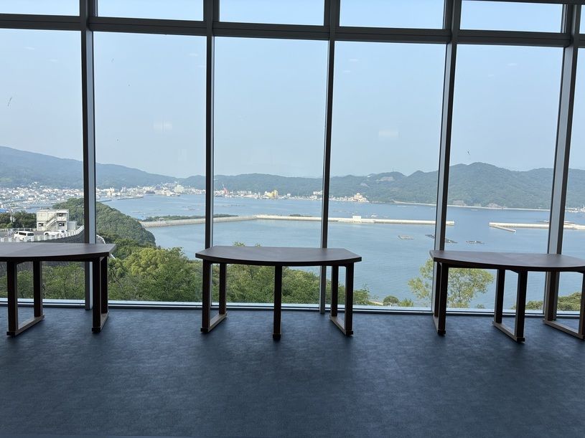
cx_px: 292
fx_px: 439
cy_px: 219
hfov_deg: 67.3
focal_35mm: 26
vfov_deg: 53.1
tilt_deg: -4.9
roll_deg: -1.7
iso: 50
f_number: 1.6
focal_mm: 5.96
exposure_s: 1/1721
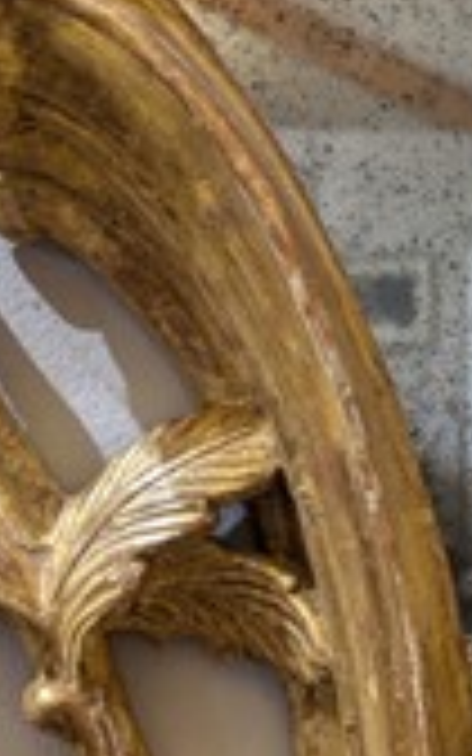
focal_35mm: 63
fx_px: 1297
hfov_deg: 20.5
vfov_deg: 32.4
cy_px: 454
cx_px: 351
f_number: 1.89
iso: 155
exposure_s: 1/50
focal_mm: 5.43
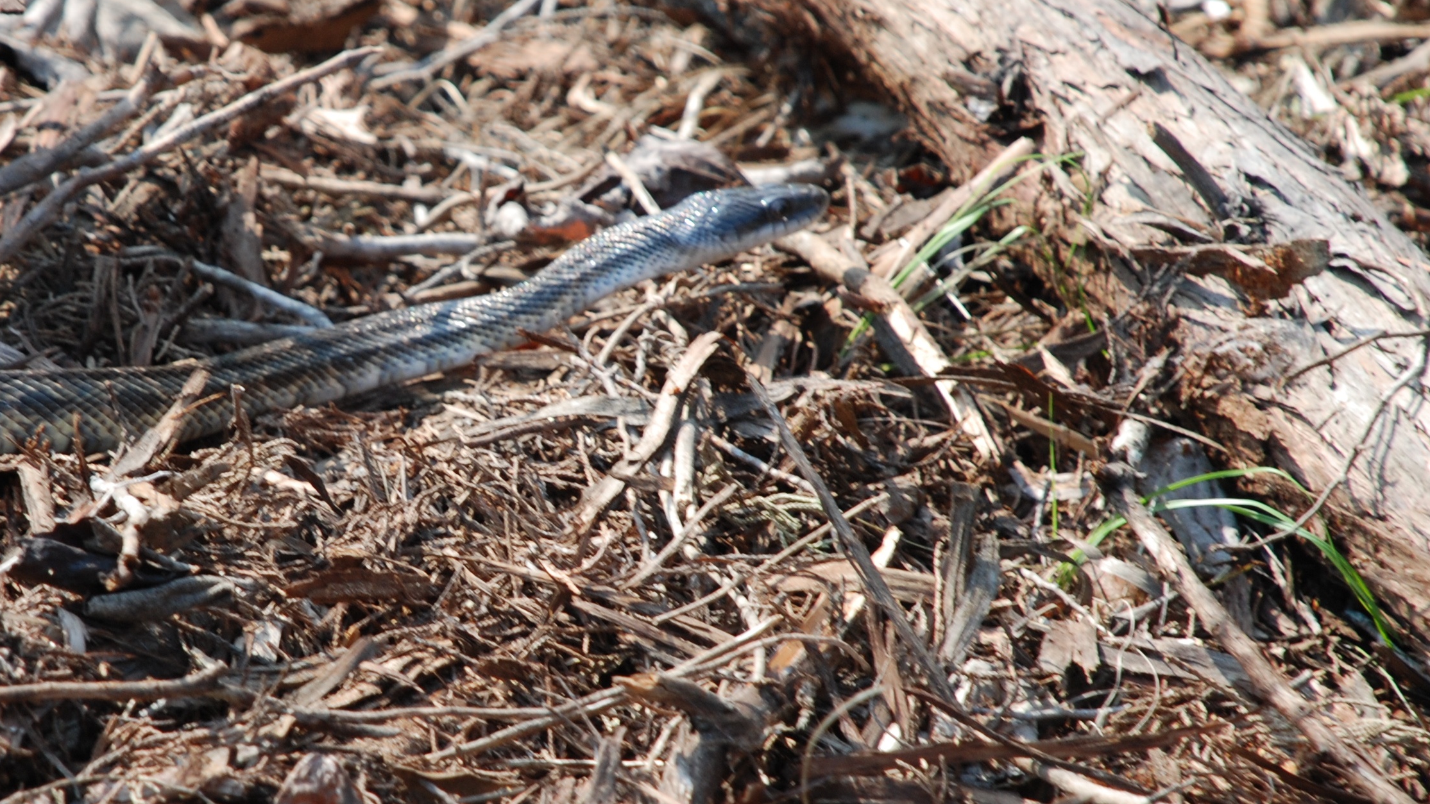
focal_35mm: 369
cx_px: 382
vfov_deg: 3.3
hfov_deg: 5.8
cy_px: 414
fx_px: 13989
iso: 200
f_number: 5.6
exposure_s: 1/250
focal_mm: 135
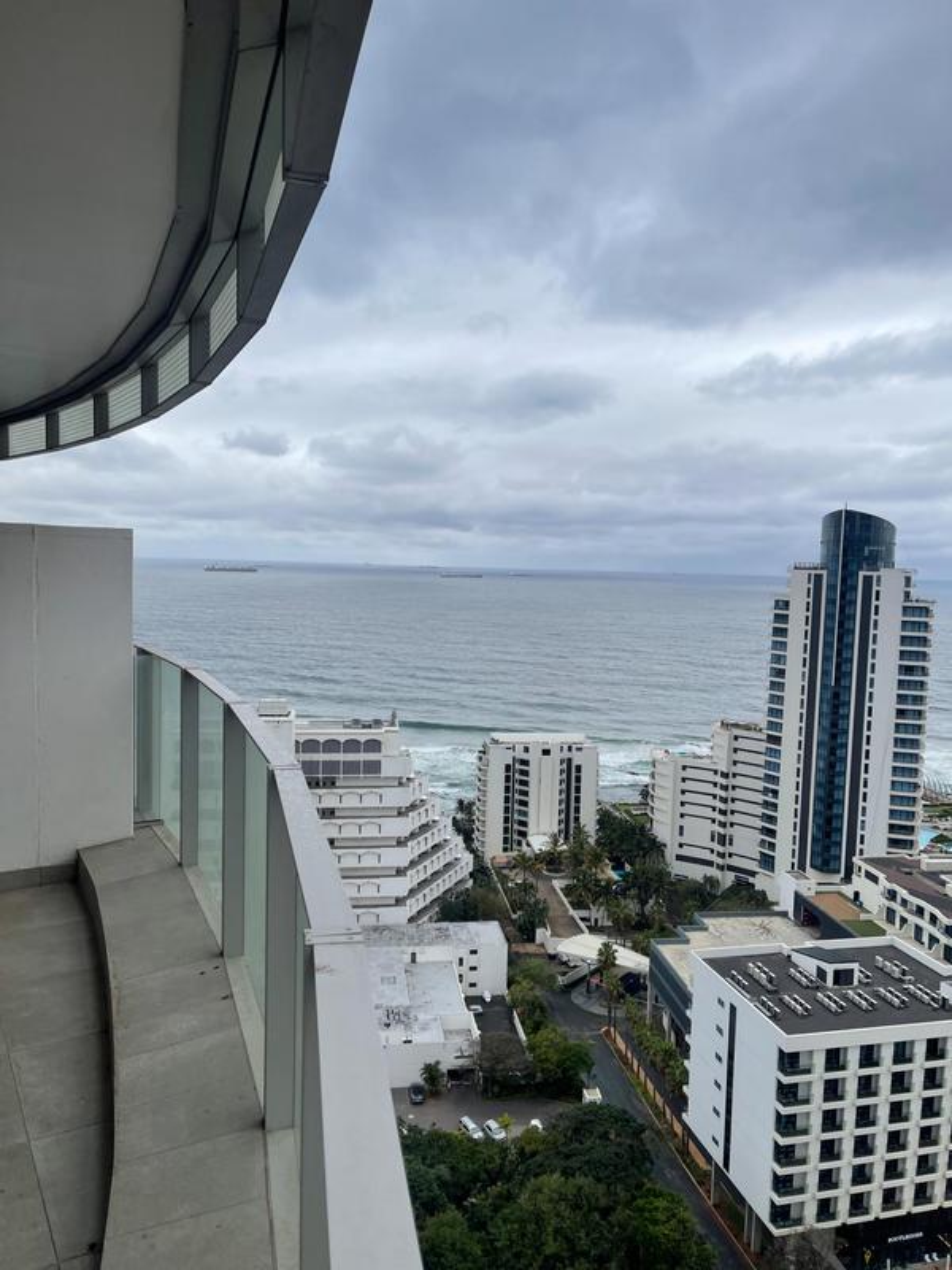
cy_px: 635
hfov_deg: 54.9
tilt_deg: -3.7
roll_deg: -0.6
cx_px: 476
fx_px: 917
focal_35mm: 25
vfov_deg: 69.4
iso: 32
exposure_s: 1/2012
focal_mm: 5.1
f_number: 1.6
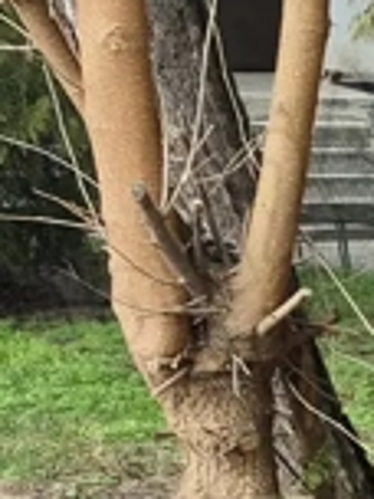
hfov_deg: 7.5
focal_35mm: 151
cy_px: 1129
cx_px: 1388
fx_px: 2175
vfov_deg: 11.3
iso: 80
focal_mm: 5.4
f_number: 1.8
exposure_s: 1/180
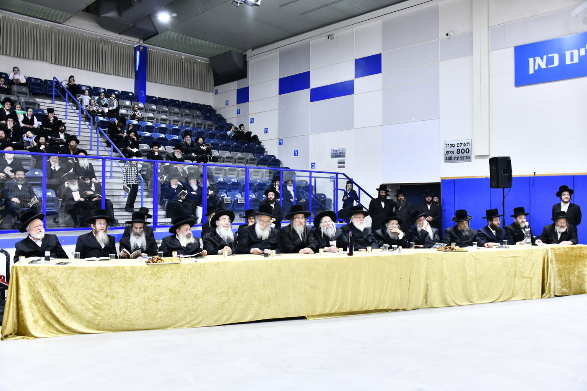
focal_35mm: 32
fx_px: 522
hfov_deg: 58.7
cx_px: 294
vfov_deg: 41.1
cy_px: 196
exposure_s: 1/125
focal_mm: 32
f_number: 5.6
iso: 1000
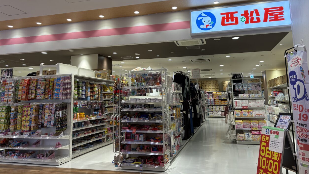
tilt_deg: +9.8
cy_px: 62
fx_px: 238
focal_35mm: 29
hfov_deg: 66.1
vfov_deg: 39.8
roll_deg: +1.3
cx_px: 157
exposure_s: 1/100
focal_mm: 5.96
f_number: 1.6
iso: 50
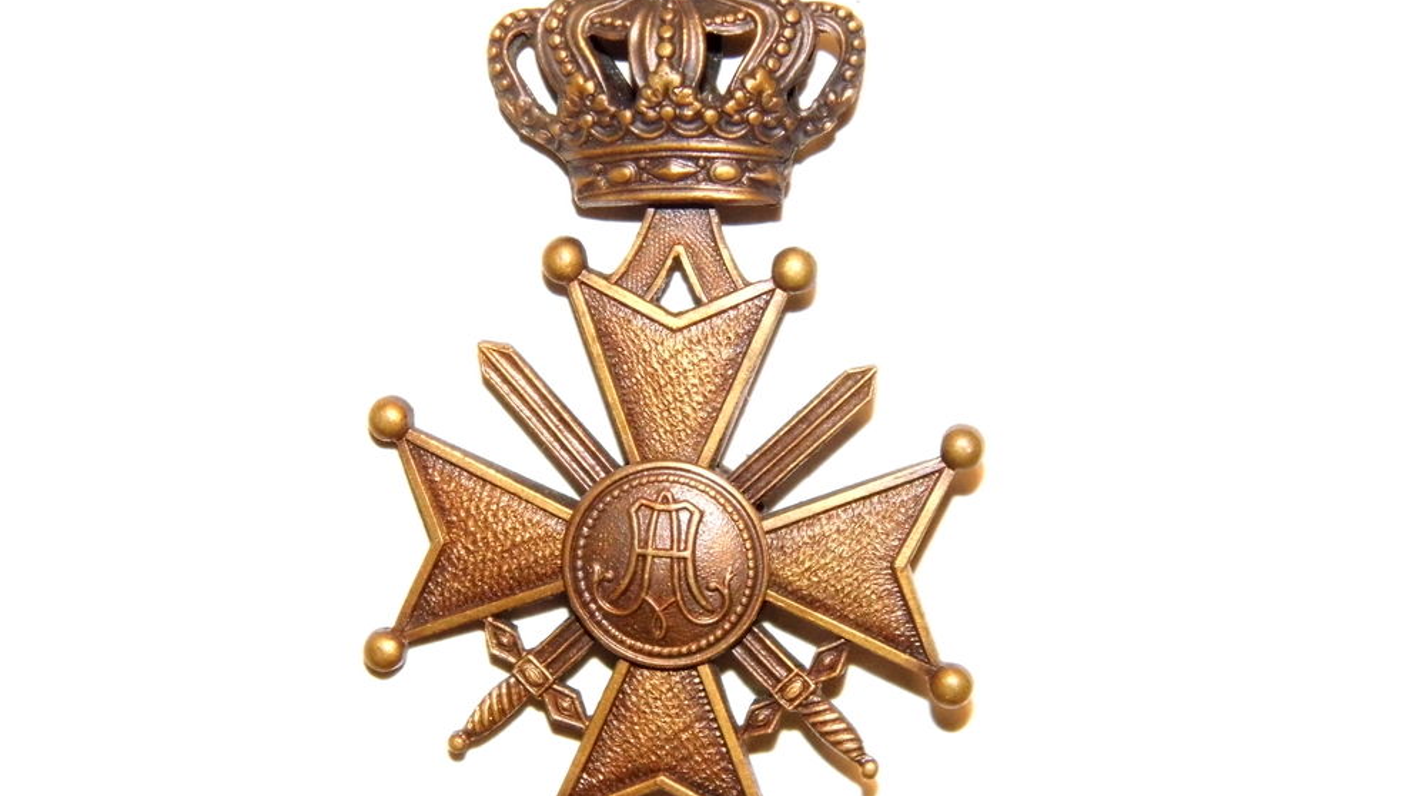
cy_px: 378
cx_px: 712
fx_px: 5440
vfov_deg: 8.4
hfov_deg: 14.8
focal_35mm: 145
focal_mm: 23.6
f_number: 4.7
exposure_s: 1/60
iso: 400
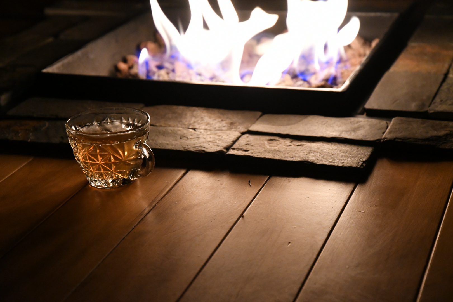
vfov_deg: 15.7
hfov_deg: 23.4
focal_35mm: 87
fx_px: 1095
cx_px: 226
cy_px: 151
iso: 5000
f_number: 5
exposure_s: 1/100
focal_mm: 58
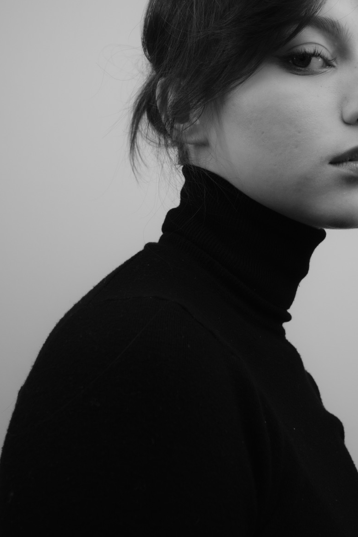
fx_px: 671
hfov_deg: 29.7
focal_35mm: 45
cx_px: 229
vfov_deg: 43.5
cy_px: 239
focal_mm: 23
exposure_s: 1/125
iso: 1000
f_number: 8
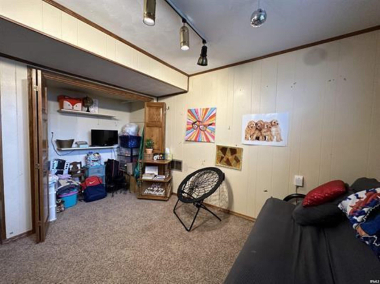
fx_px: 154
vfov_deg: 85.6
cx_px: 190
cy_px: 142
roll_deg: -1.5
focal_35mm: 14
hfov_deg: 102.1
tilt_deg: -0.8
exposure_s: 1/120
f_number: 2.2
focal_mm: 2.22
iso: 200
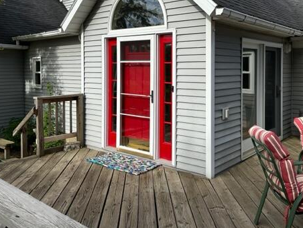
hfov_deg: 53.1
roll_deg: +0.1
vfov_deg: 41.2
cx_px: 197
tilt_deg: -2.7
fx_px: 298
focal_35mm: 34
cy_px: 74
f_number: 1.78
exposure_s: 1/4545
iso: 80
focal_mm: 6.86
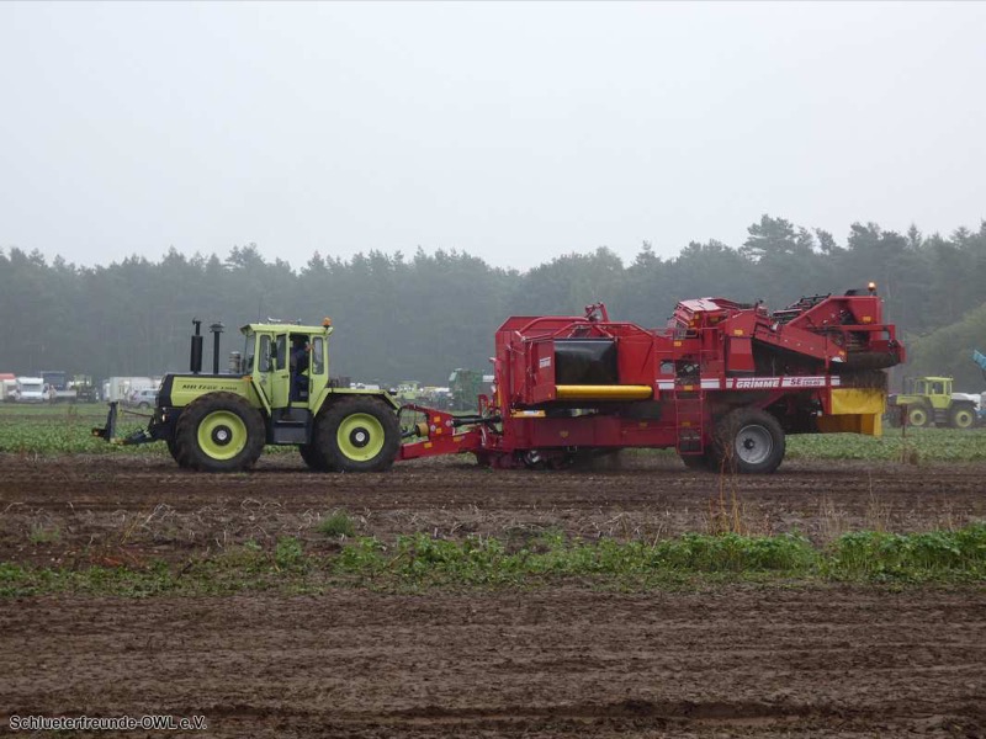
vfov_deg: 18.2
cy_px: 370
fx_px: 2307
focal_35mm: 81
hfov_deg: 24.1
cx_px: 493
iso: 80
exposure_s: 1/80
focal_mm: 14.5
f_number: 4.5
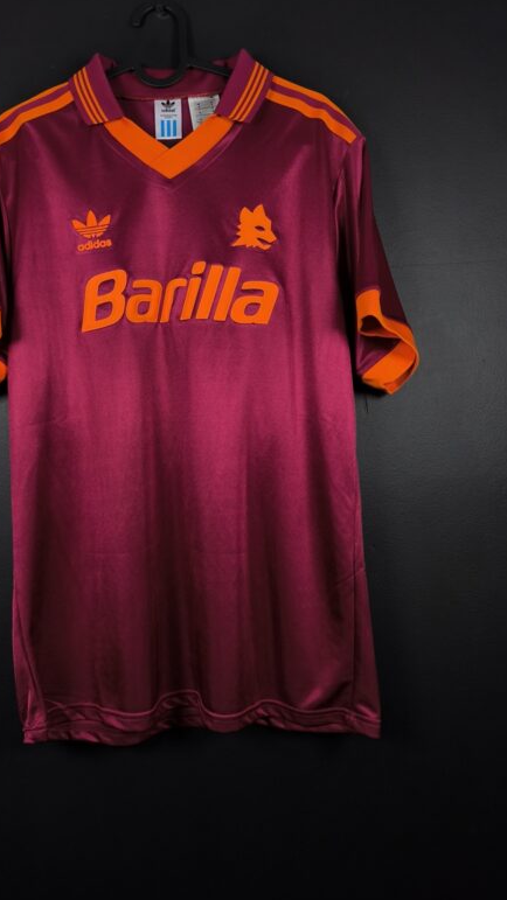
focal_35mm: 26
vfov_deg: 71.9
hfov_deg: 44.0
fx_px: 621
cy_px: 440
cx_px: 183
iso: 400
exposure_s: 1/160
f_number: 1.6
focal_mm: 6.57
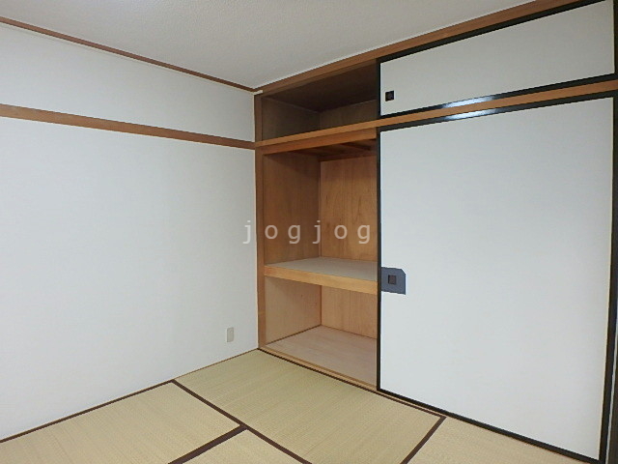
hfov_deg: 79.0
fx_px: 375
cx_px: 309
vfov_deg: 63.4
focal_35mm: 21
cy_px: 232
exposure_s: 1/40
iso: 200
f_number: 3.5
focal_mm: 3.7
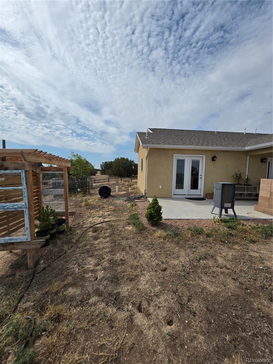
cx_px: 136
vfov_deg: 106.2
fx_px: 137
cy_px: 182
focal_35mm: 13
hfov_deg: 89.9
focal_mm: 2.2
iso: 40
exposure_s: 1/4825
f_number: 1.9
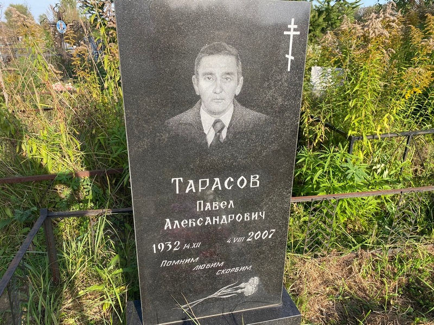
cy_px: 162
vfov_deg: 53.1
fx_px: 326
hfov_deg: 67.3
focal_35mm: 26
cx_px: 217
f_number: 1.8
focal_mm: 4.25
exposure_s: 1/864
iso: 32
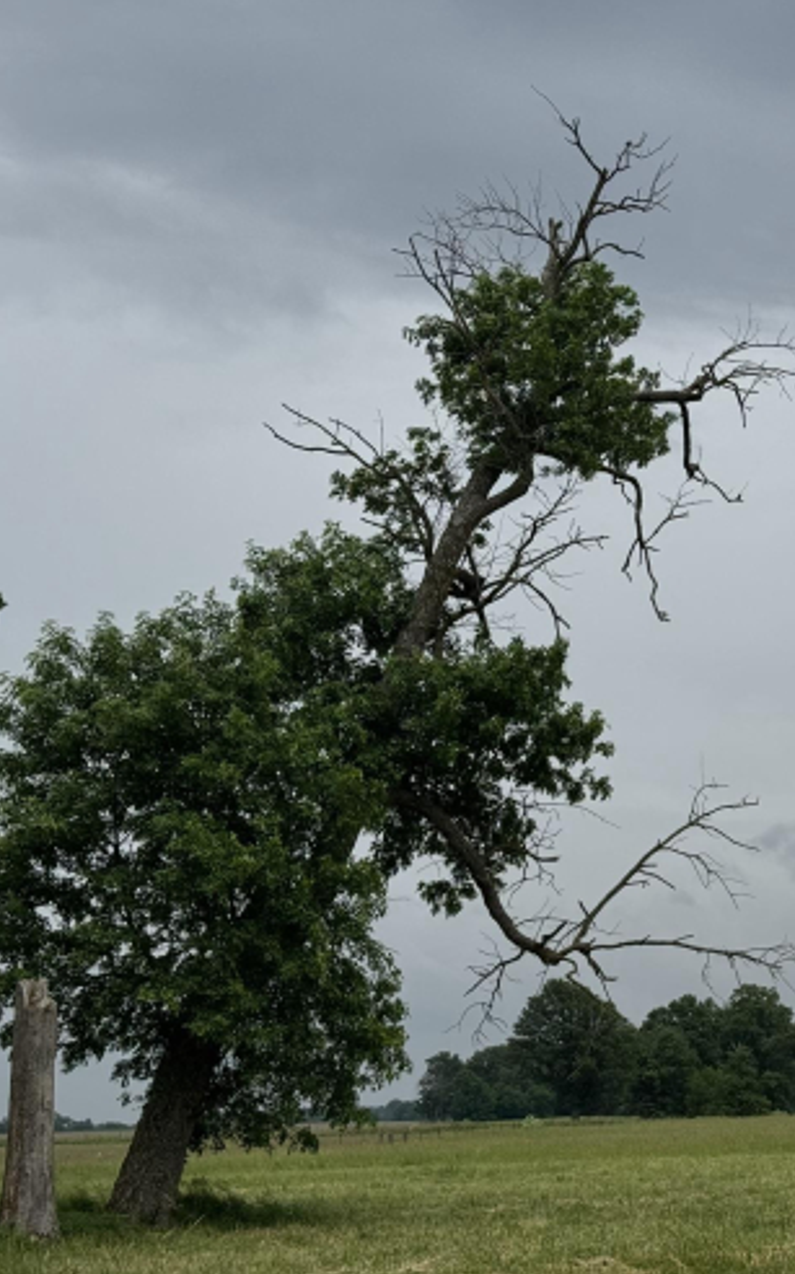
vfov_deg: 29.8
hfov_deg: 18.2
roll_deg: +0.5
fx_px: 2395
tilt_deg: +11.8
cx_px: 843
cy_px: 632
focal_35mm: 69
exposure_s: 1/7937
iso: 64
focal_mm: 6.76
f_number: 1.78
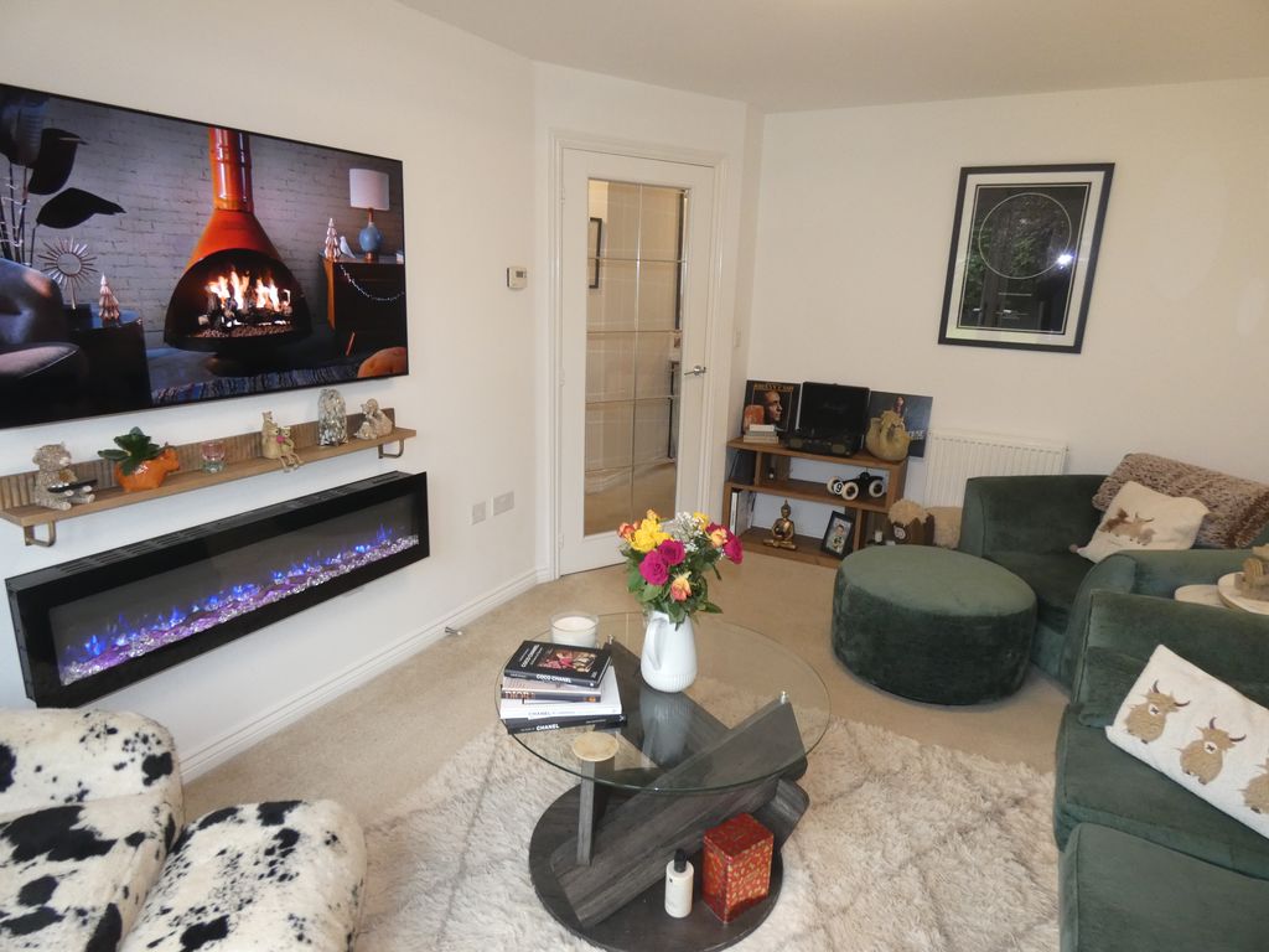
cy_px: 476
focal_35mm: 20
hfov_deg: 81.7
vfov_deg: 66.0
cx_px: 634
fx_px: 733
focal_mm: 3.6
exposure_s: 1/60
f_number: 2.8
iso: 400
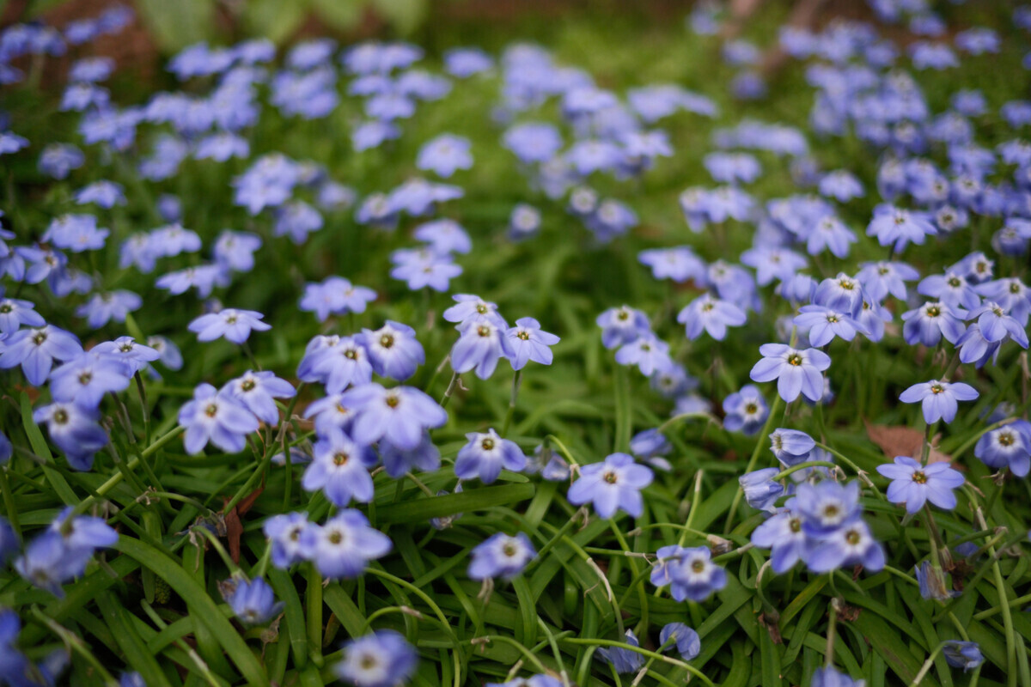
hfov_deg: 54.4
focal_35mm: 35
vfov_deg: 37.9
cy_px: 344
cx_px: 516
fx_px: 1002
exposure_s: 1/2400
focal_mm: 23
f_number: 1.2
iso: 500
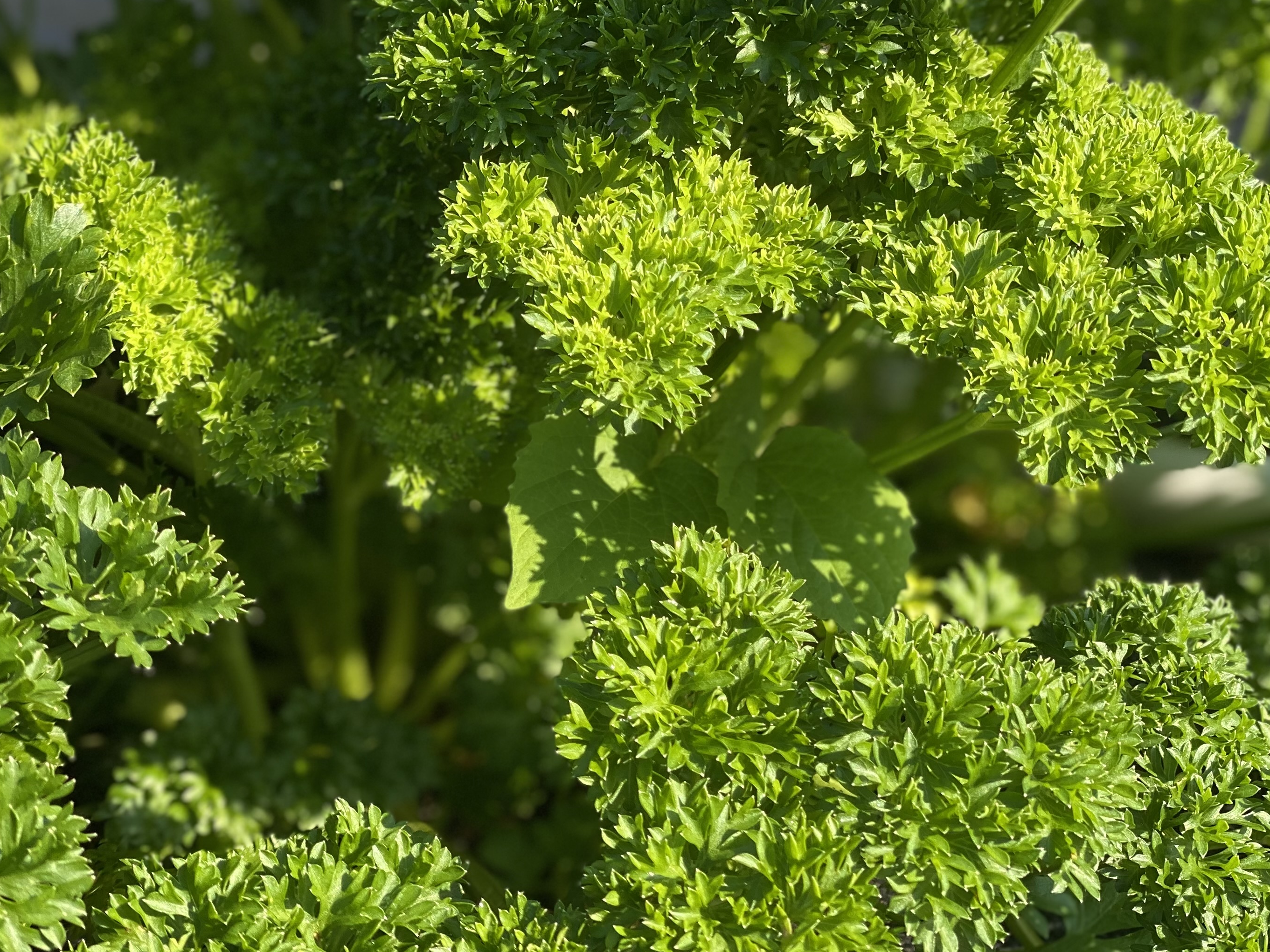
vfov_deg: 19.1
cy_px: 386
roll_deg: -0.9
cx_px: 583
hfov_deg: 25.3
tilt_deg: -24.5
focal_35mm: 77
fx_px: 2825
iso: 20
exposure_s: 1/284
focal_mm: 6
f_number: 2
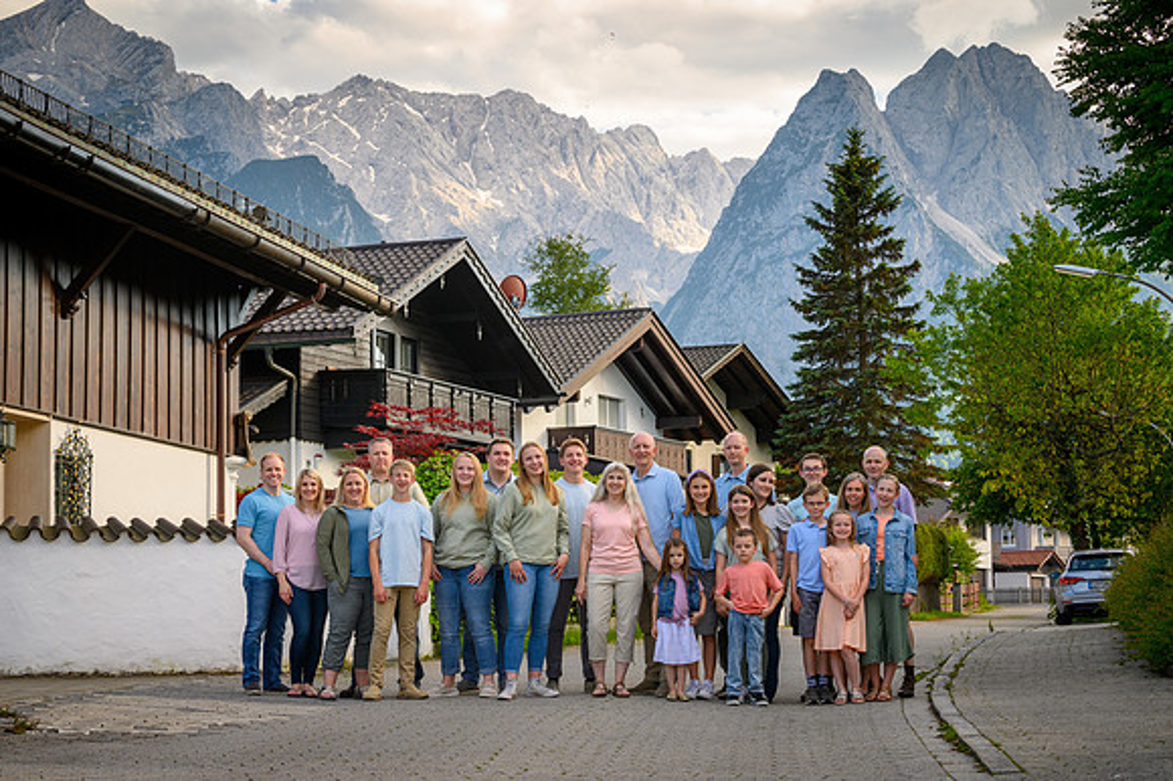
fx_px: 2401
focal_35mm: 74
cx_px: 555
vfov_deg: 18.5
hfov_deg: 27.4
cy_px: 411
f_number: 11
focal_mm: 70
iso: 400
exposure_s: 1/200
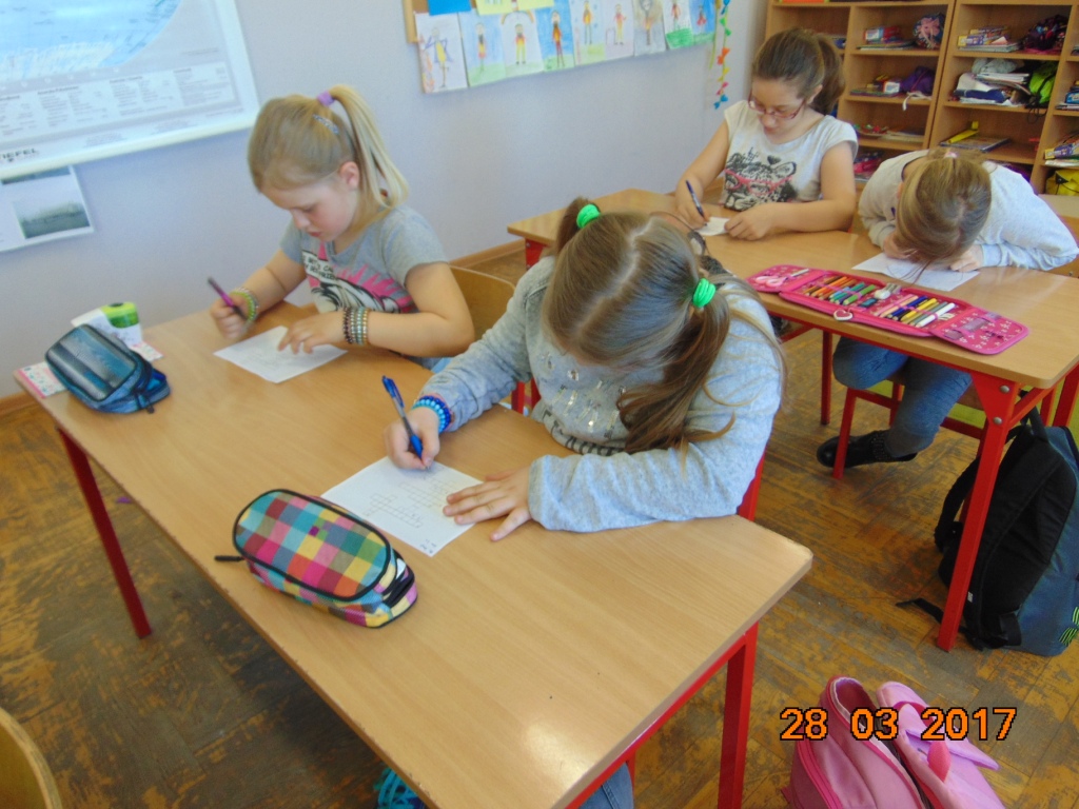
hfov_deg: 69.4
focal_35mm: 25
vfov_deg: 54.9
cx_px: 540
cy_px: 404
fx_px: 779
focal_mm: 4.5
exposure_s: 1/30
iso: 100
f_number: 3
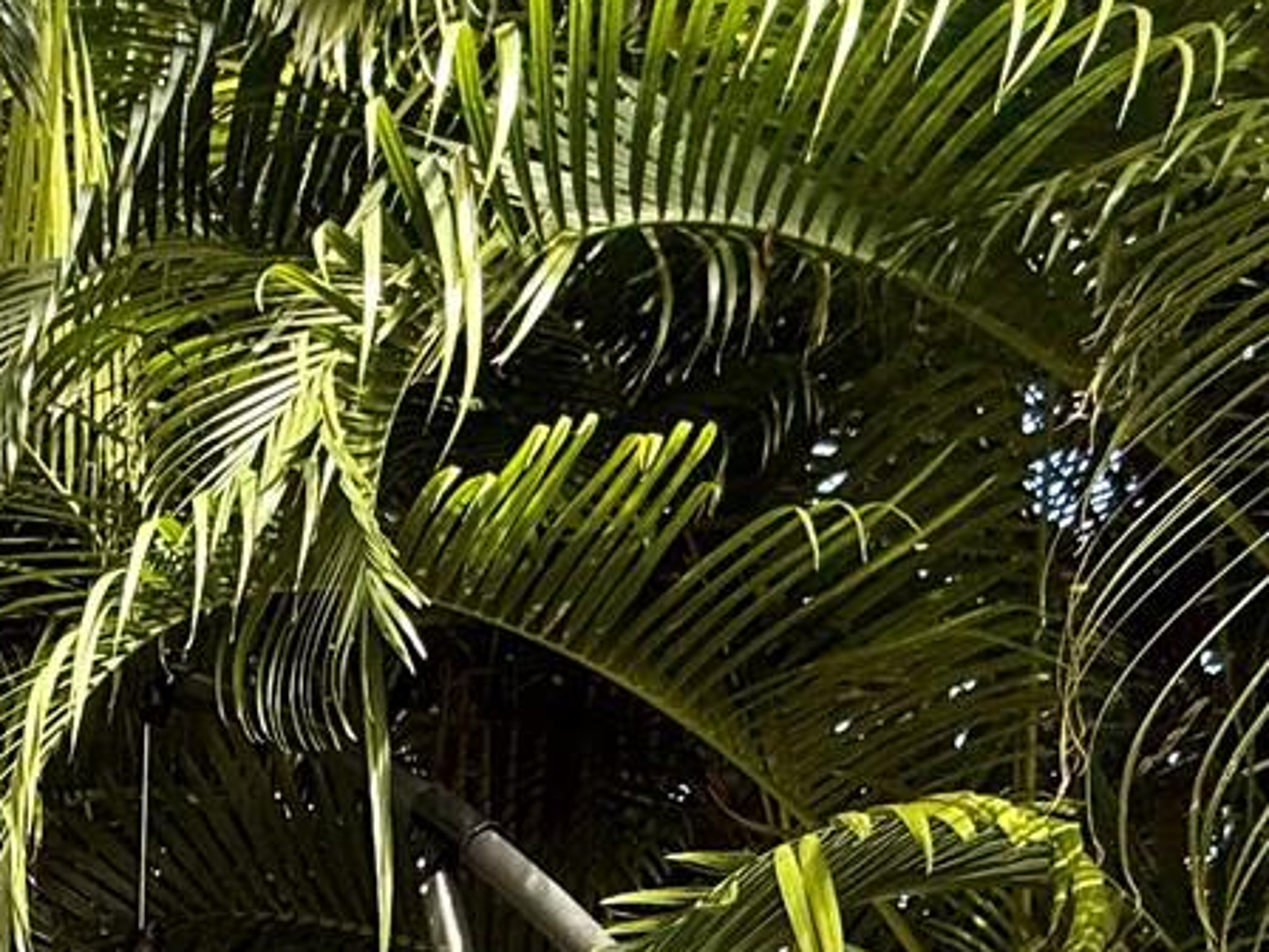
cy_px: 1638
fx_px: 1833
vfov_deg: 21.3
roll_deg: -1.9
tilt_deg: -1.7
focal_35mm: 50
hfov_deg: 33.8
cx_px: -88
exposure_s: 1/340
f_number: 2.2
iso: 64
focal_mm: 2.22
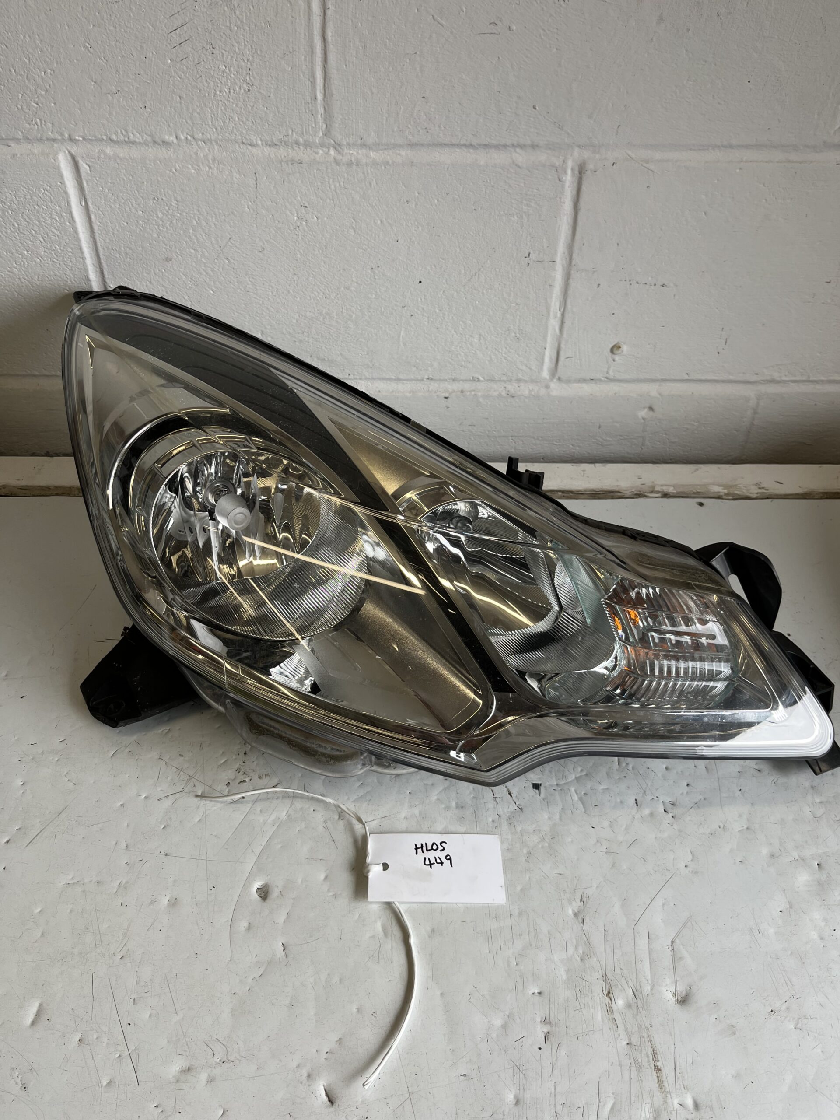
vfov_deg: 67.3
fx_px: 841
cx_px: 420
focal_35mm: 26
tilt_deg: -41.1
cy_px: 560
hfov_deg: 53.1
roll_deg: +0.5
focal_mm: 5.1
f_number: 1.6
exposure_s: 1/171
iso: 40
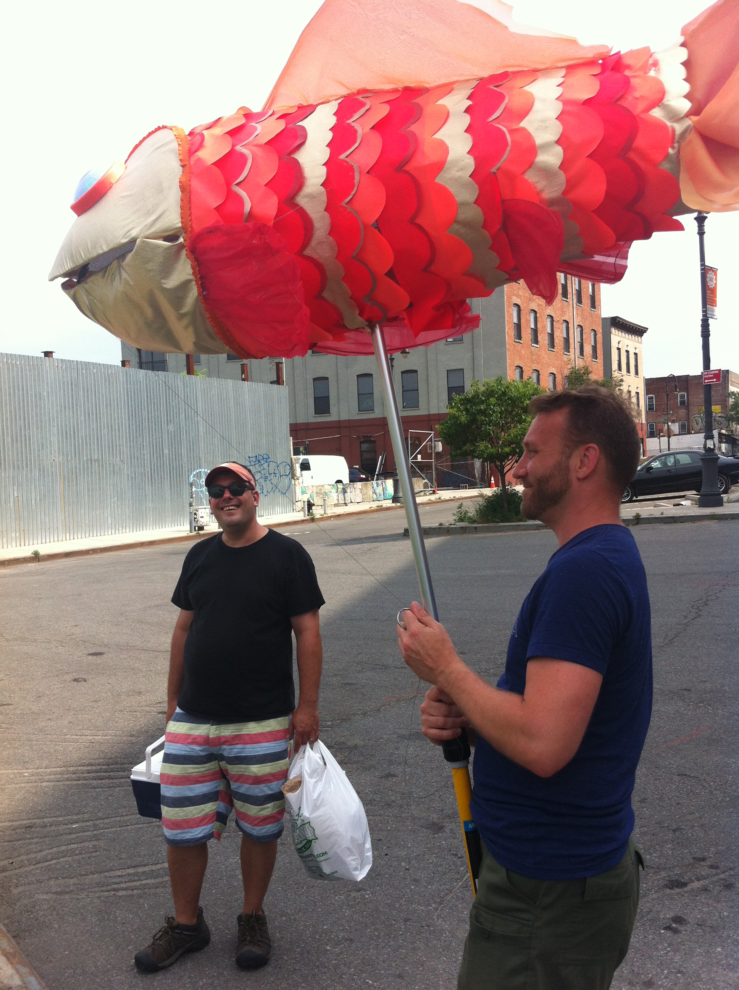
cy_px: 495
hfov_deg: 40.6
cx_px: 370
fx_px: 999
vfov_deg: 52.7
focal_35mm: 35
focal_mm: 3.85
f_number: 2.8
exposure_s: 1/773
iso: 80
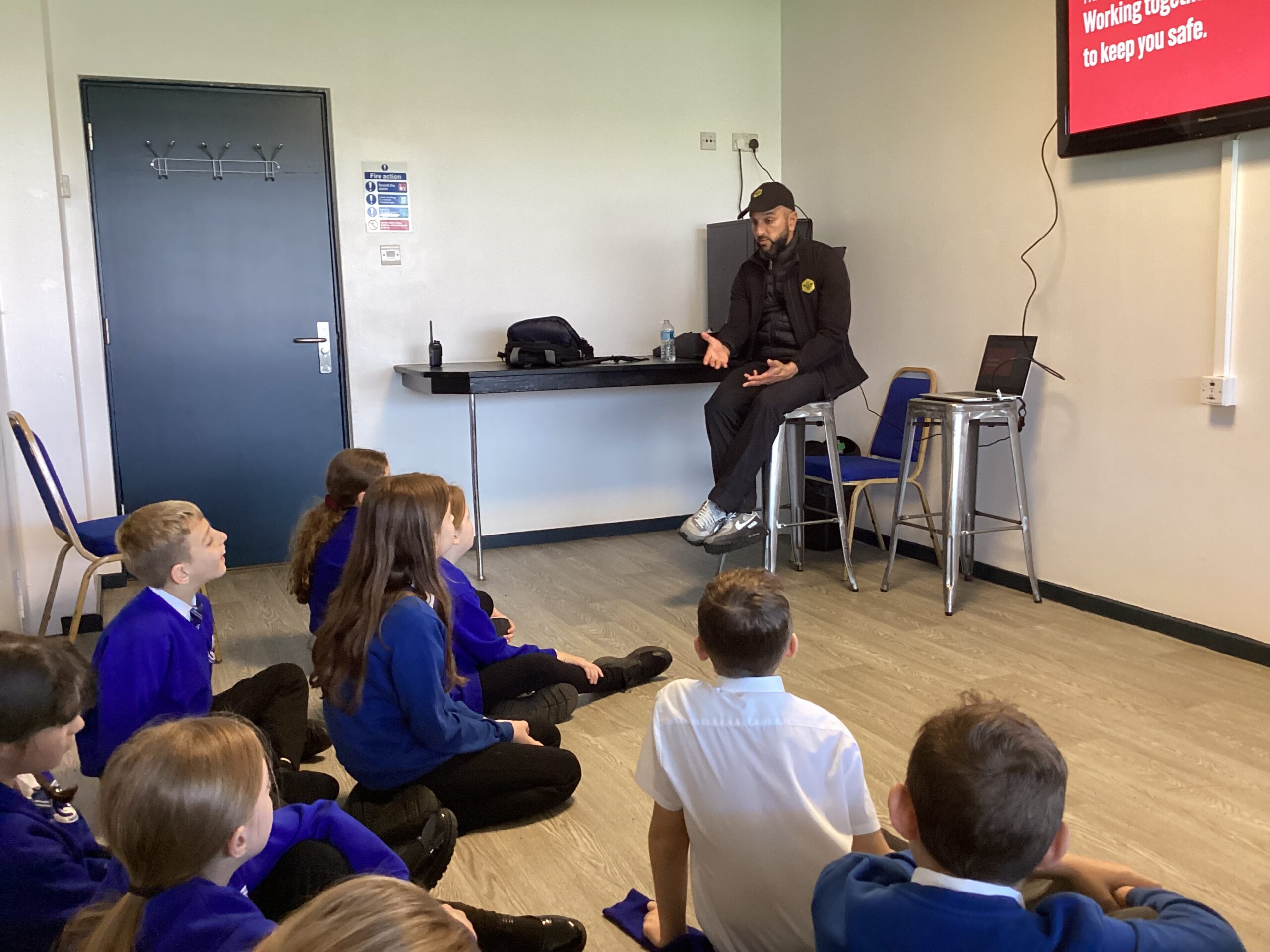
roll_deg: +1.3
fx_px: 1137
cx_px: 635
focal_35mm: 31
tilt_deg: -7.9
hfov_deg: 58.4
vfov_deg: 45.4
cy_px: 476
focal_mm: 3.3
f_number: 2.4
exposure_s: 1/50
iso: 200
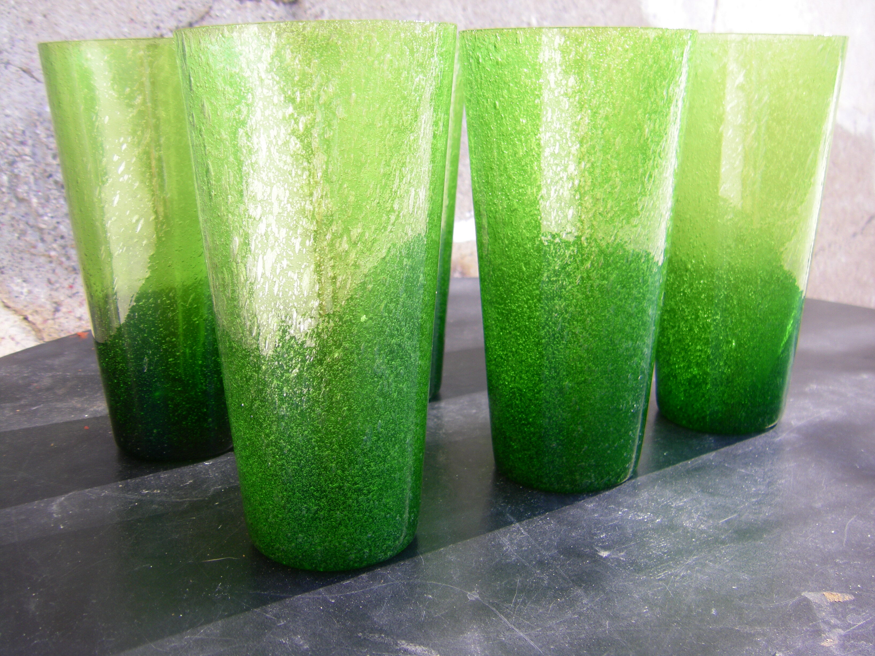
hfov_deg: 49.0
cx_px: 438
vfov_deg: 37.7
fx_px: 961
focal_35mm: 38
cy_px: 328
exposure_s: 1/80
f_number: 3.5
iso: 64
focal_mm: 6.3
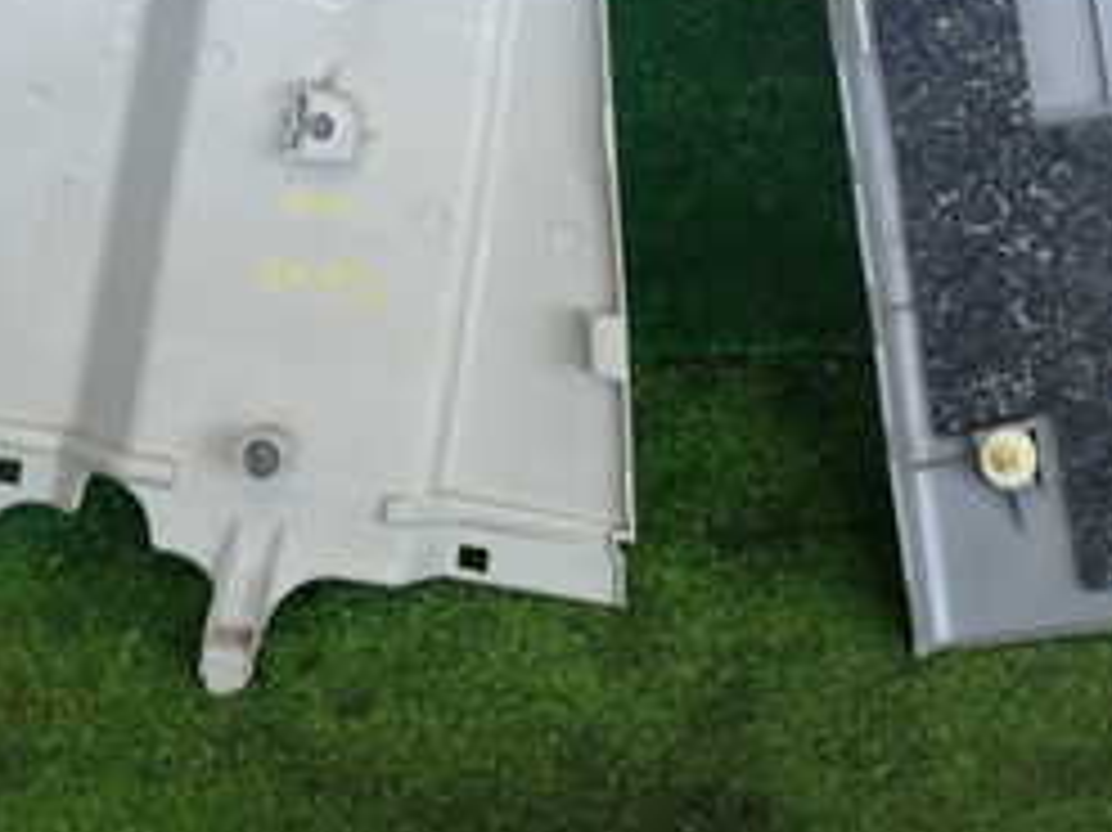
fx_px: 2344
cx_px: 945
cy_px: -171
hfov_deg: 26.0
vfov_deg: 19.0
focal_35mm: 73
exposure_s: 1/100
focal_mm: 5.4
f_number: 2.3
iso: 200
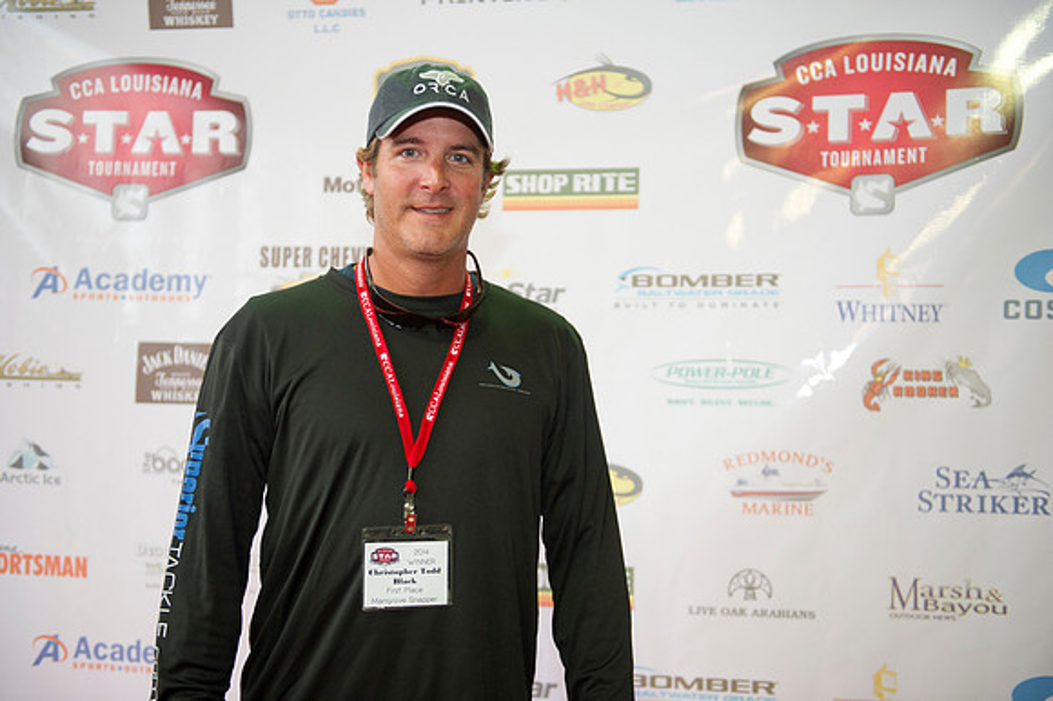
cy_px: 350
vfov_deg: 29.8
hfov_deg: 43.6
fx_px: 1315
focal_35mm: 45
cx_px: 526
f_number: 2.8
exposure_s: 1/80
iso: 640
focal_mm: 45
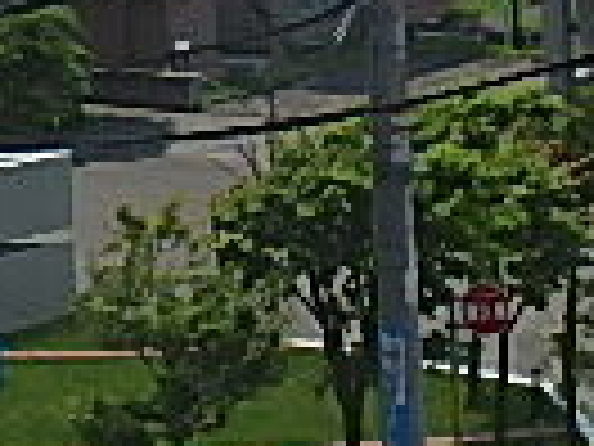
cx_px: 207
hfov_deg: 19.2
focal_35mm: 102
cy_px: -387
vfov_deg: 13.0
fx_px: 1750
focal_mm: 3.7
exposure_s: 1/640
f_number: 6
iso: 125
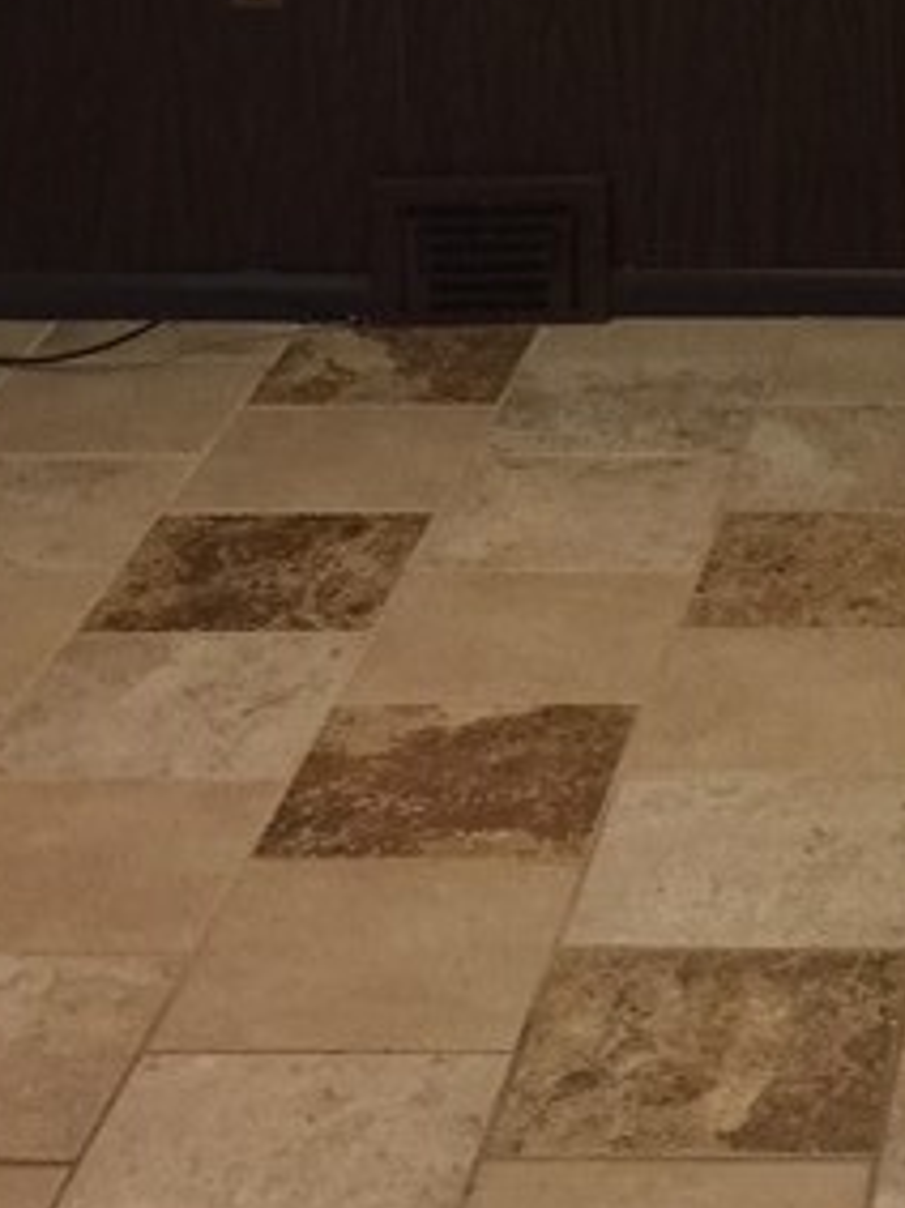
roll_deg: +0.5
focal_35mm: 105
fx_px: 3663
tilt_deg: -7.0
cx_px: 1170
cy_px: -410
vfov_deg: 17.4
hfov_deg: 13.6
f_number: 2.2
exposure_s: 1/15
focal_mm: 4.15
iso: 64
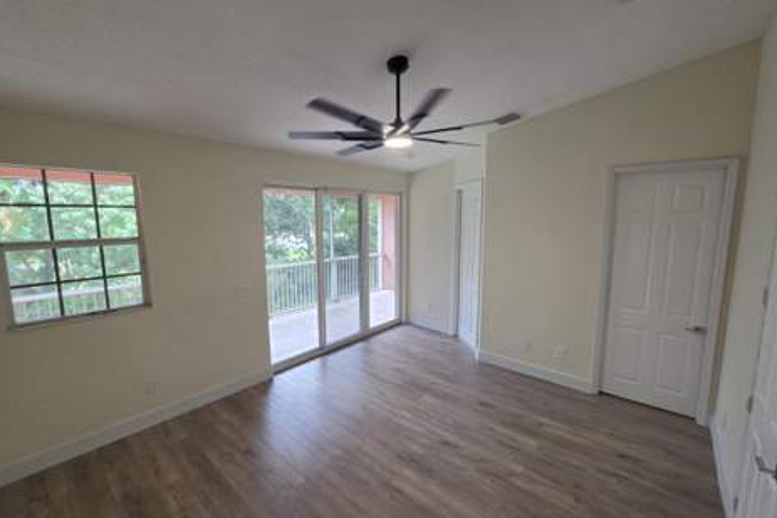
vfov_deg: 81.2
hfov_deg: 104.2
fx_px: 302
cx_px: 386
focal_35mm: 14
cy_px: 256
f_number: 1.9
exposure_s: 1/359
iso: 320
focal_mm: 2.2
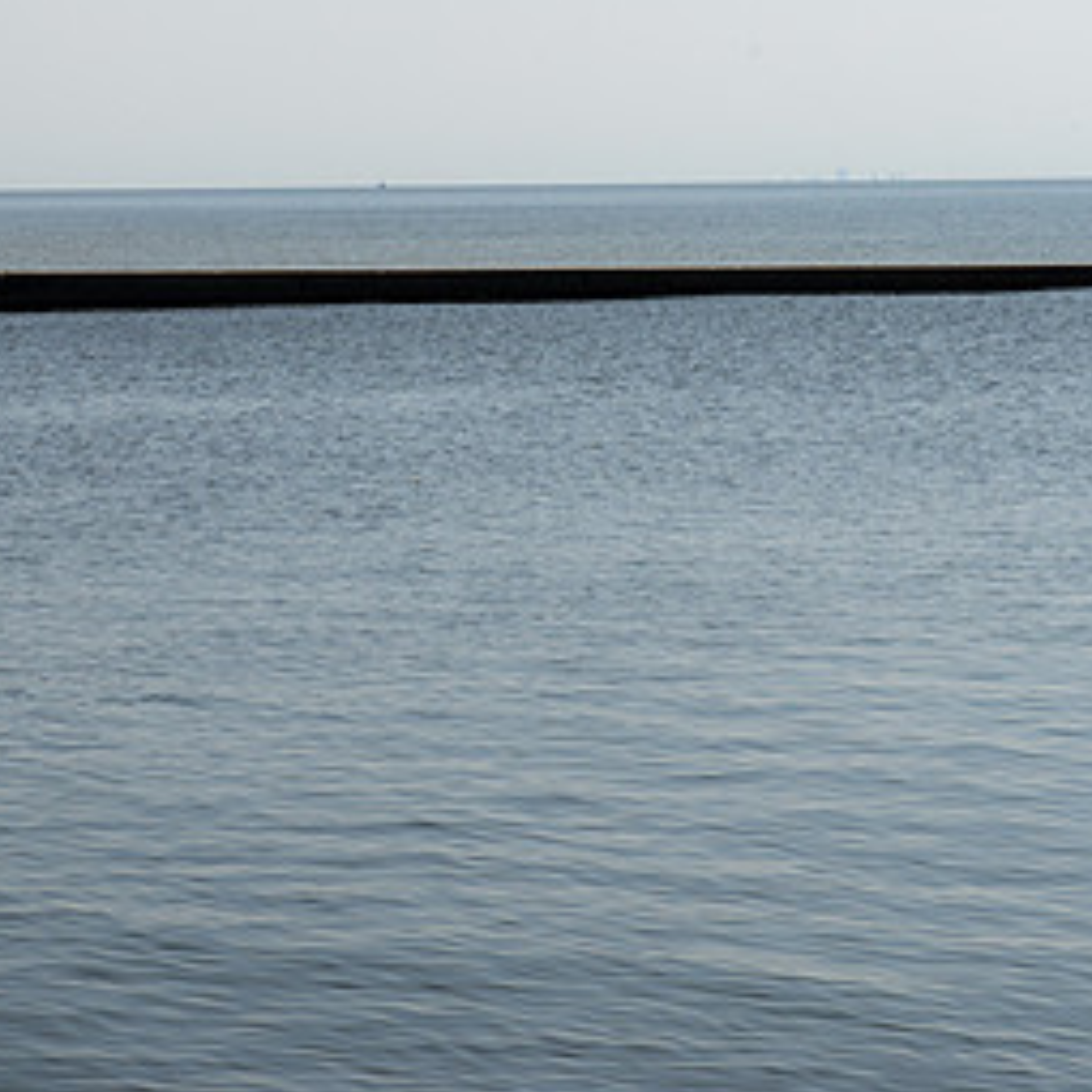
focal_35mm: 135
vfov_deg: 12.9
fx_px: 4818
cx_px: 120
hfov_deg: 12.8
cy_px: 274
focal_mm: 70
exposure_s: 1/320
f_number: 16
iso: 250
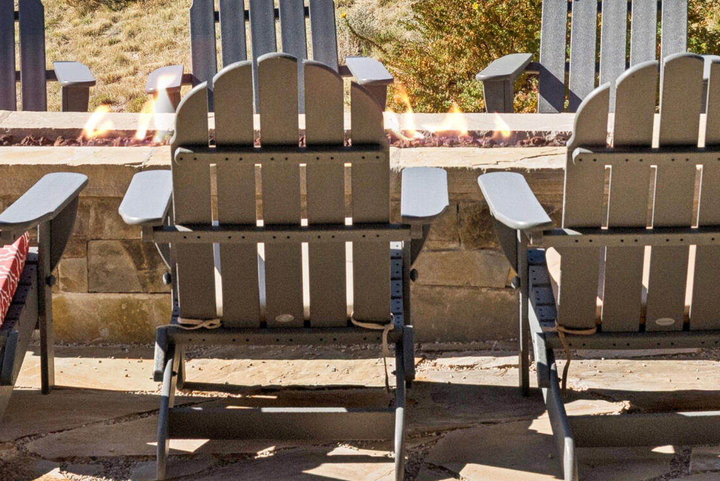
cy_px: -156
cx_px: 328
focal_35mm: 130
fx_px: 2598
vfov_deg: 10.3
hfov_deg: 15.8
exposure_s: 1/2000
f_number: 9
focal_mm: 48.7
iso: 640
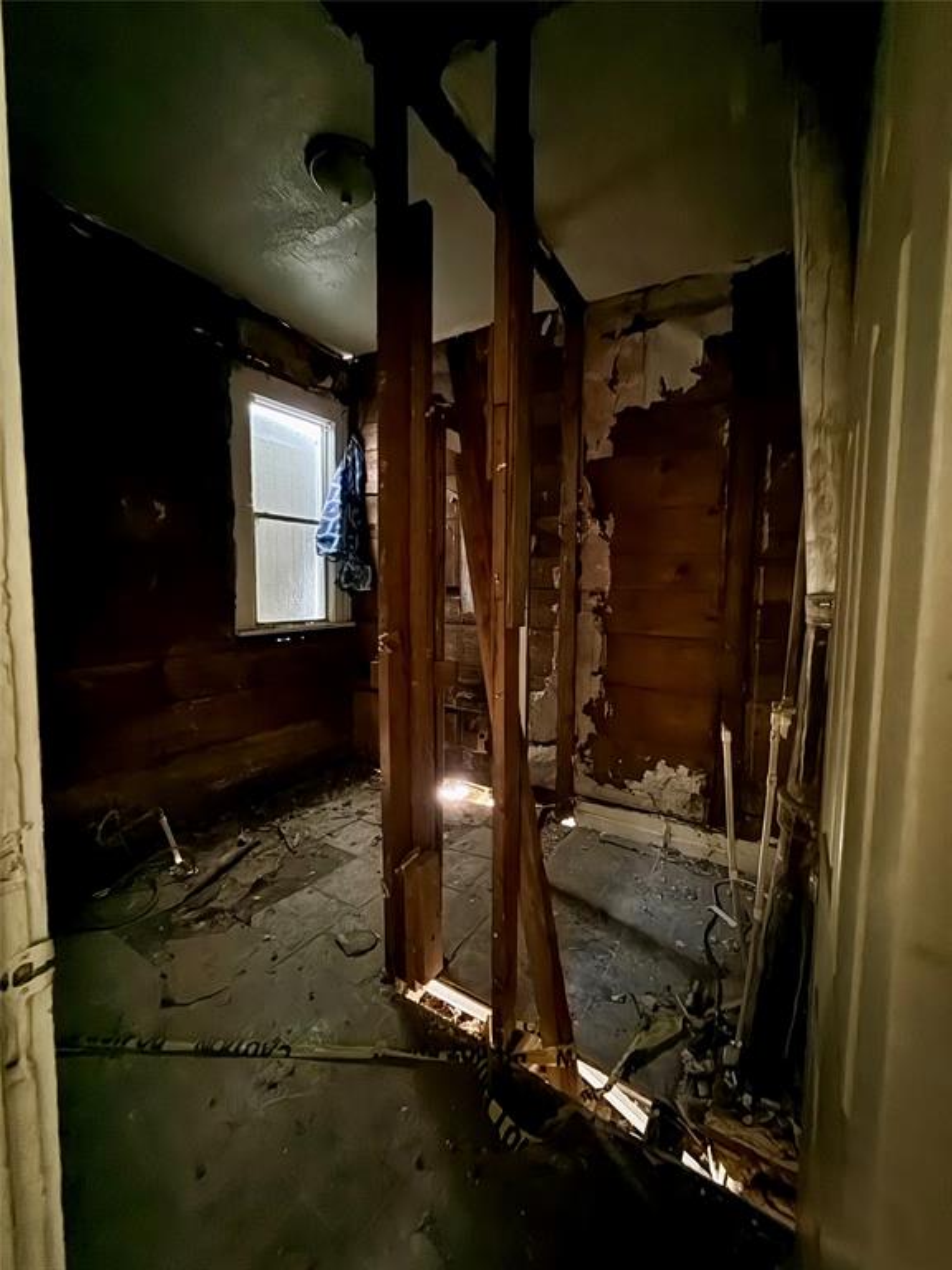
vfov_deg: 102.1
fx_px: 513
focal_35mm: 14
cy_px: 635
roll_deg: -0.7
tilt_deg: -4.4
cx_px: 476
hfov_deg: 85.7
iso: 6400
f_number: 2.2
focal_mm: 2.22
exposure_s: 1/4
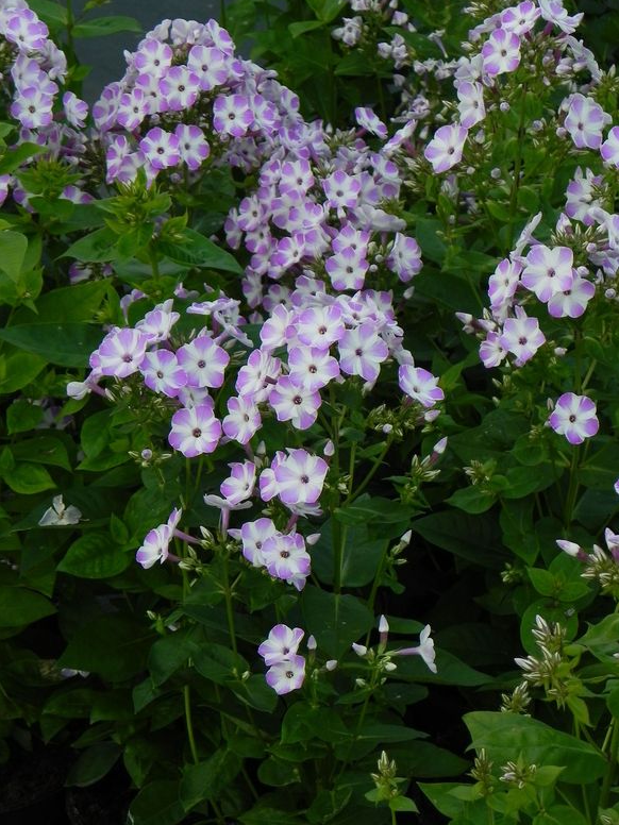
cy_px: 417
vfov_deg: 14.8
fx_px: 3171
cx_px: 301
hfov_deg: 11.1
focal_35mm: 133
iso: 160
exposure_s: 1/125
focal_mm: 23
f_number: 5
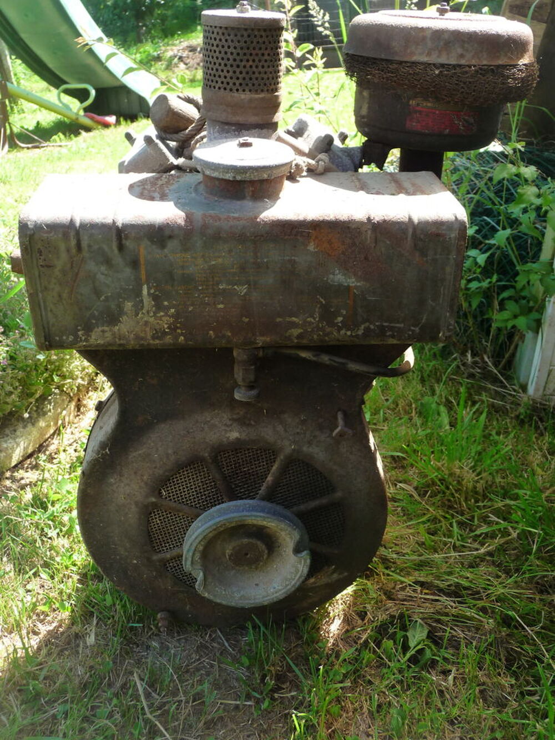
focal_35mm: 34
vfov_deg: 54.0
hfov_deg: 41.8
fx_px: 727
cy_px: 370
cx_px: 278
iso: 160
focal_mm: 5.6
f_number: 3.6
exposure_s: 1/125
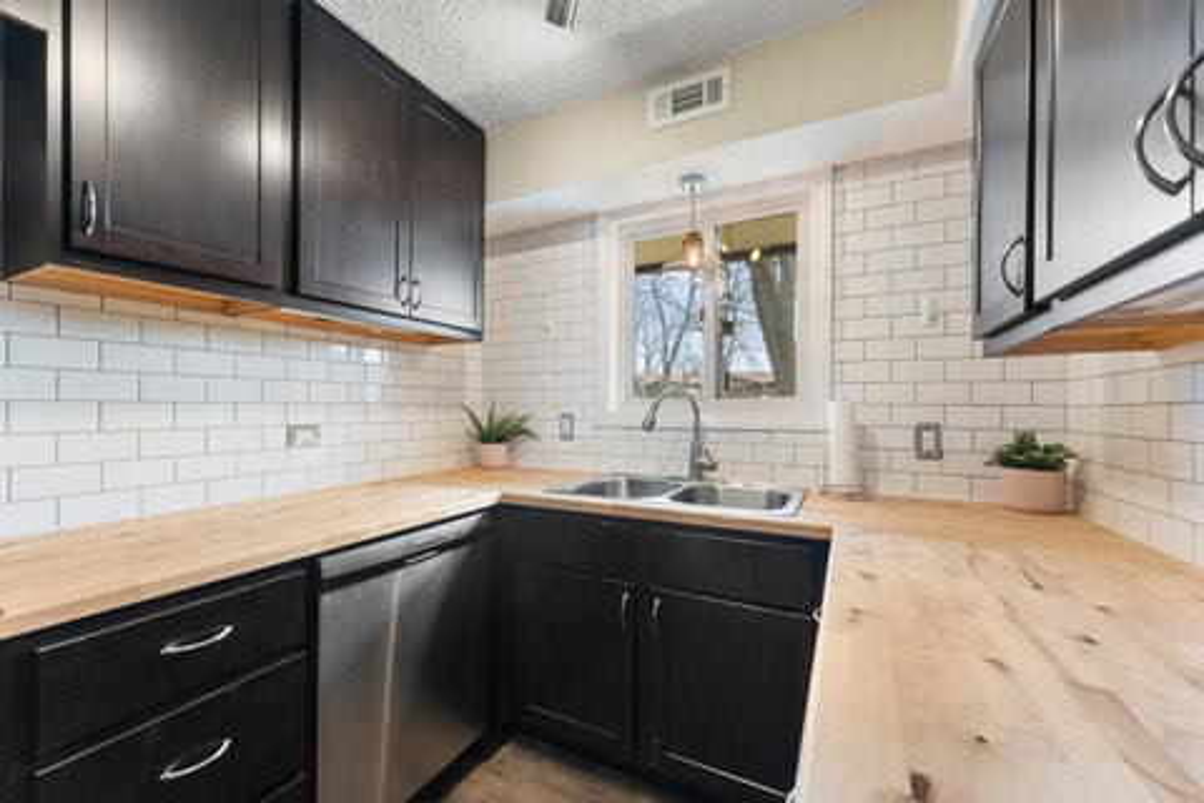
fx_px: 468
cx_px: 602
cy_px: 402
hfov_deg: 104.3
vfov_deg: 81.2
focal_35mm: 14
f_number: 8
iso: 3200
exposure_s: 1/13
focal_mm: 14
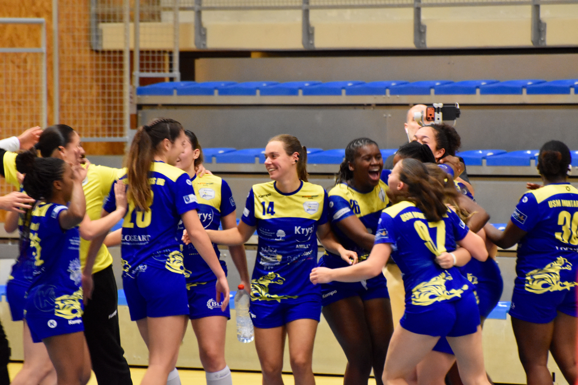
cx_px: 289
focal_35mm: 420
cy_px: 192
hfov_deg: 4.9
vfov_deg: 3.3
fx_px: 6743
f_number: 5.6
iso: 5000
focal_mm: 280
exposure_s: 1/125
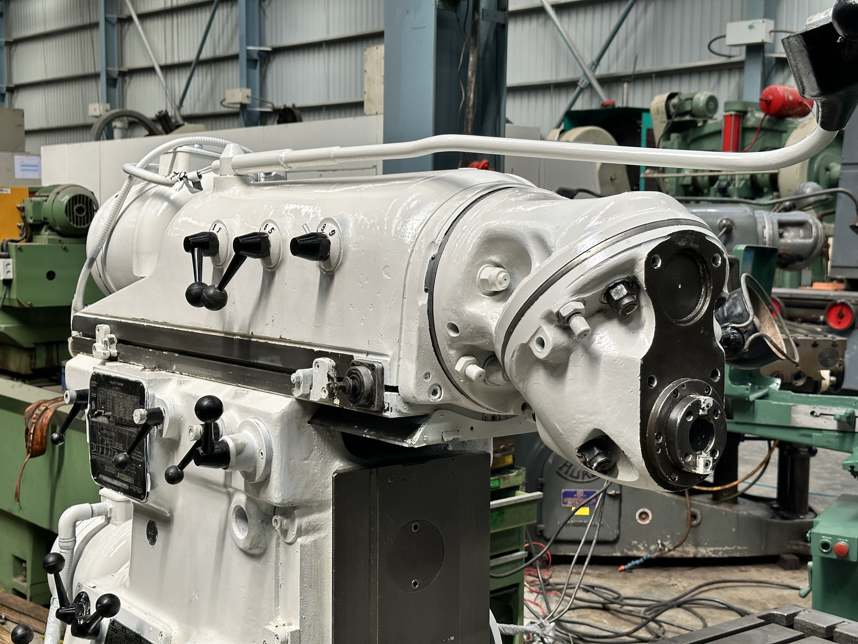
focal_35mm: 48
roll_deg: -0.8
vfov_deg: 30.3
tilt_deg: -6.0
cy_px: 322
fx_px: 1190
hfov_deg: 39.7
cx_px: 429
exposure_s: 1/121
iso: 50
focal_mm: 6.86
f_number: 1.78
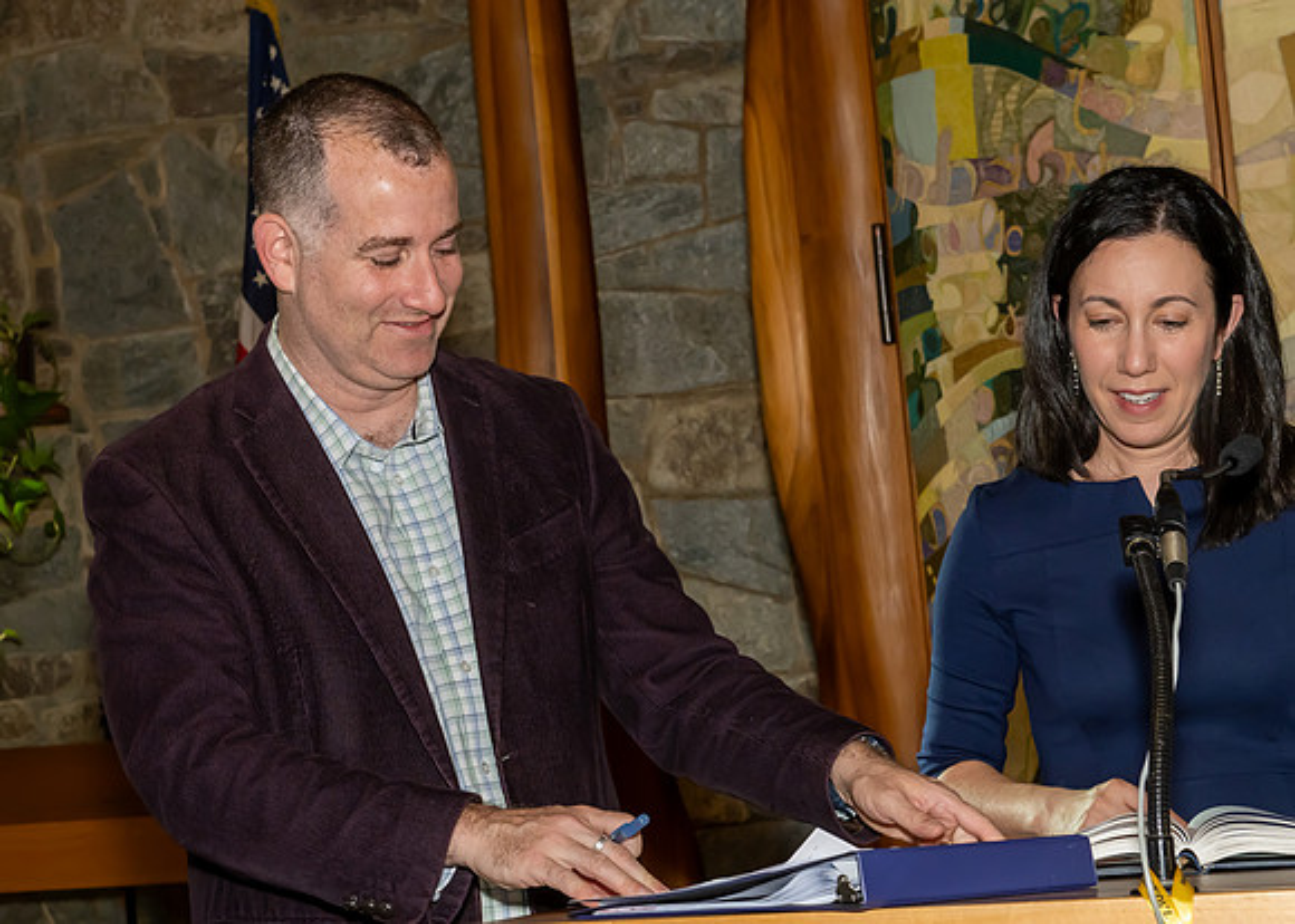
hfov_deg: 24.2
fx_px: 3011
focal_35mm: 82
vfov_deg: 17.5
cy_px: 460
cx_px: 546
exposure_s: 1/250
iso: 640
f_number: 7.1
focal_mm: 48
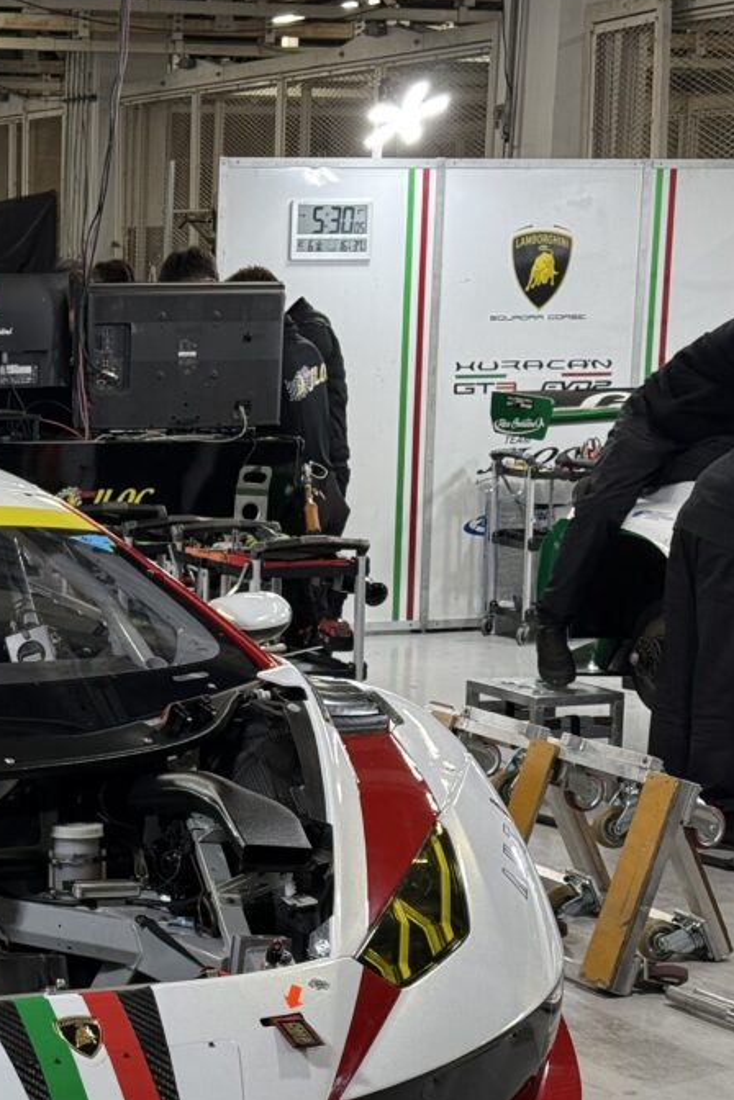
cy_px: 701
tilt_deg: -9.7
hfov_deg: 15.2
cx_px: -139
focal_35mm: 87
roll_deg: -0.6
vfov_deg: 23.3
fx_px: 2661
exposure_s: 1/120
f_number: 1.78
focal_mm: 6.76
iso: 160
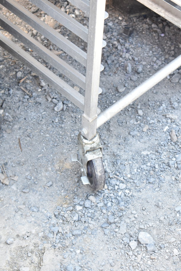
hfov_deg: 16.6
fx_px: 622
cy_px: 136
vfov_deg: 24.6
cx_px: 90
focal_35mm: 82
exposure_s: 1/100
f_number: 5.6
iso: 640
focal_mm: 55
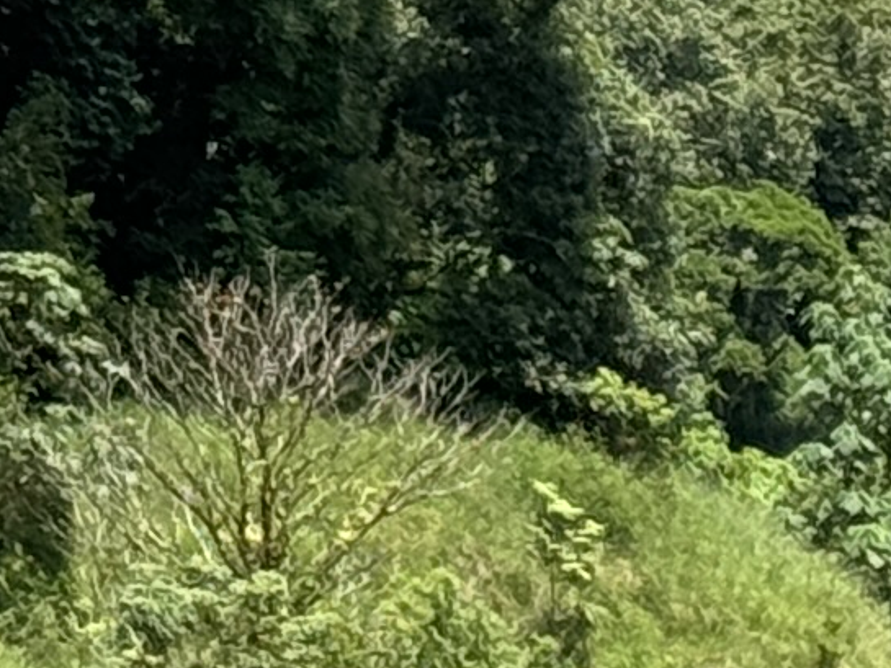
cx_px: -870
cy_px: -33
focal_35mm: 355
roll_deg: -0.5
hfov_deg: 5.5
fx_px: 9140
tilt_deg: -9.2
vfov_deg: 4.2
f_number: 1.78
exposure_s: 1/1818
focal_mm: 6.76
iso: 64
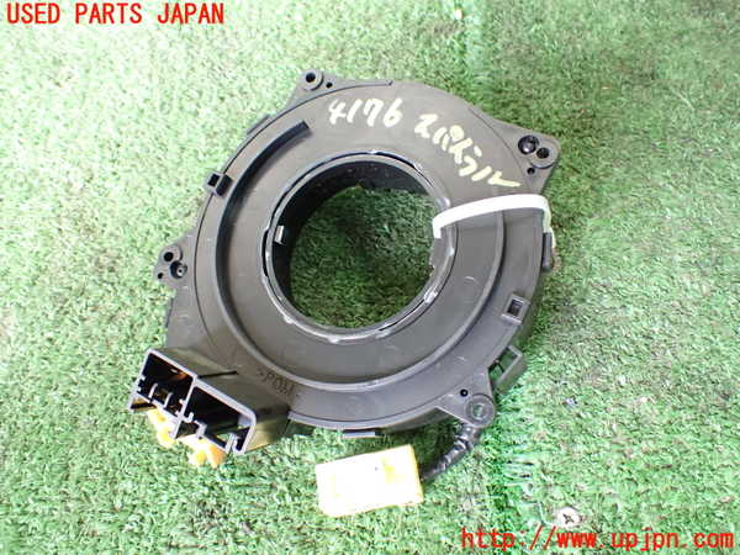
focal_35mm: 30
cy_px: 278
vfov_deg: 46.8
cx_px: 370
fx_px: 641
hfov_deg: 60.0
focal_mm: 5.4
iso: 800
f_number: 2.3
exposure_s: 1/50
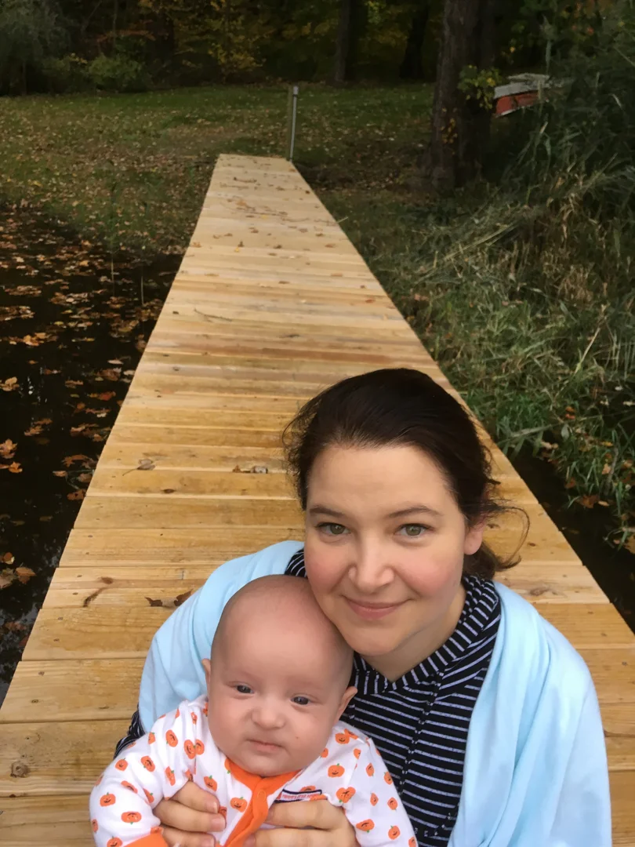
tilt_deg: -25.0
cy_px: 424
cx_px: 318
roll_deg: -5.2
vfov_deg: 61.7
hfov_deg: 48.2
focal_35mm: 29
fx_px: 709
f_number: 2.2
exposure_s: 1/30
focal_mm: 4.15
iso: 64
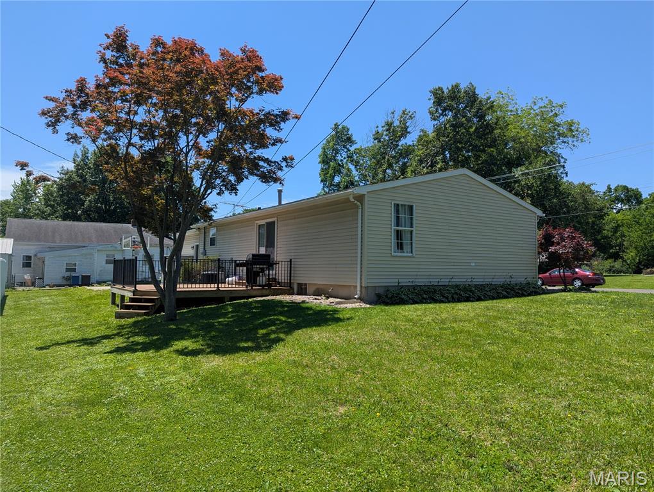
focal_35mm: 24
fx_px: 454
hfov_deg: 71.5
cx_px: 327
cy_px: 246
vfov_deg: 56.9
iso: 43
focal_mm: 6.81
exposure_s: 1/1887
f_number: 1.85
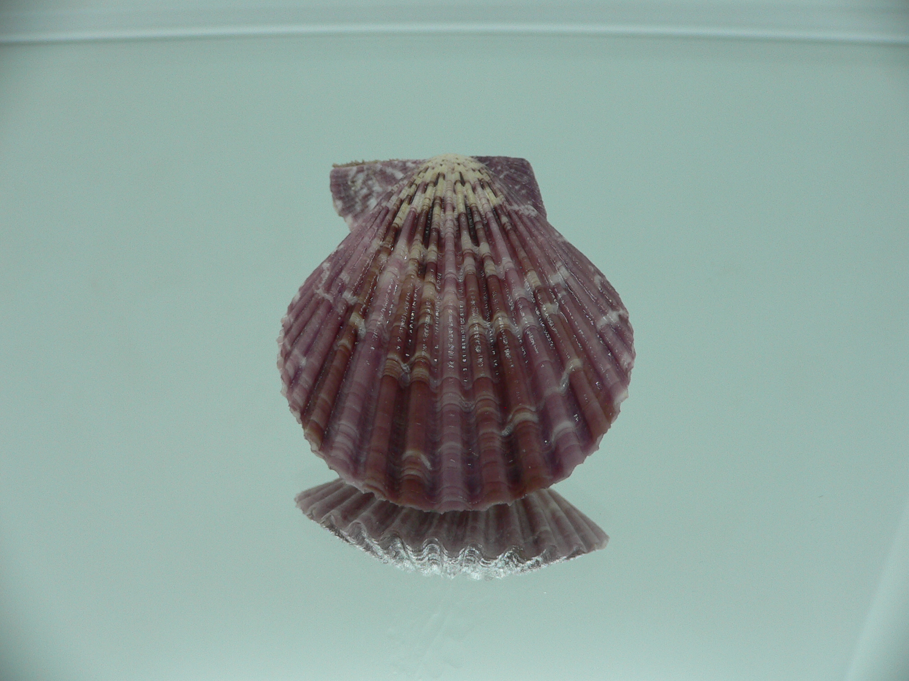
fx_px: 919
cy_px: 340
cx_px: 454
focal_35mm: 35
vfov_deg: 40.7
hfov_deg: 52.6
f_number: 2.8
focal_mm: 4.6
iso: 80
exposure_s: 1/60
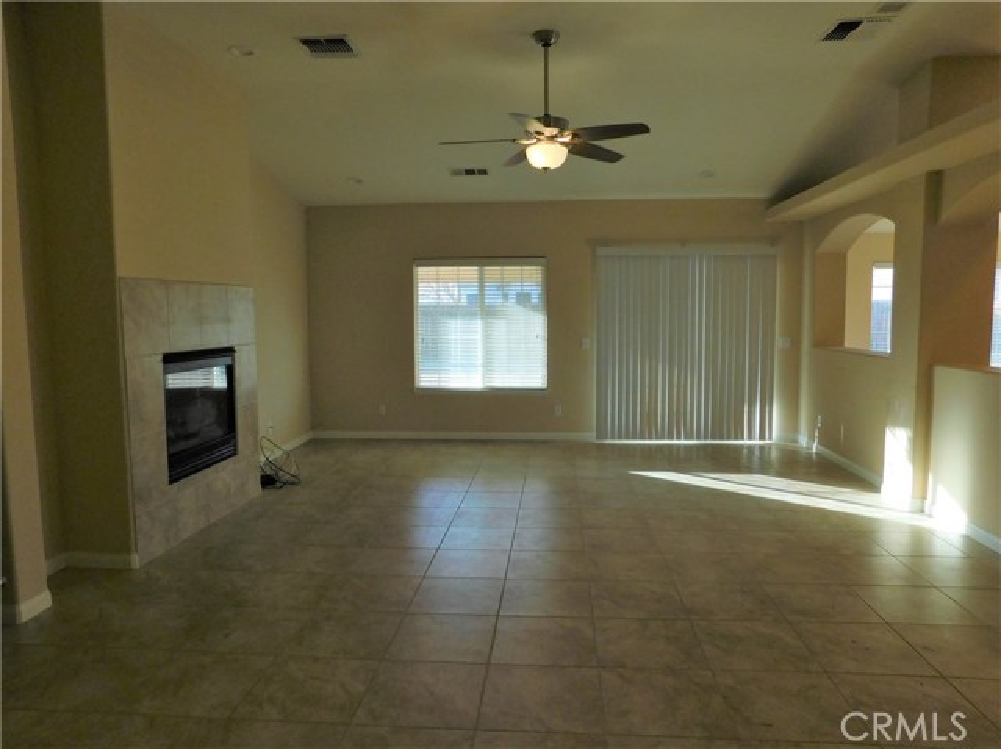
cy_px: 374
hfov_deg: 74.0
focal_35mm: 23
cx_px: 500
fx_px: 665
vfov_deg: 58.8
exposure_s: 1/160
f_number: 3
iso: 125
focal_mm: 4
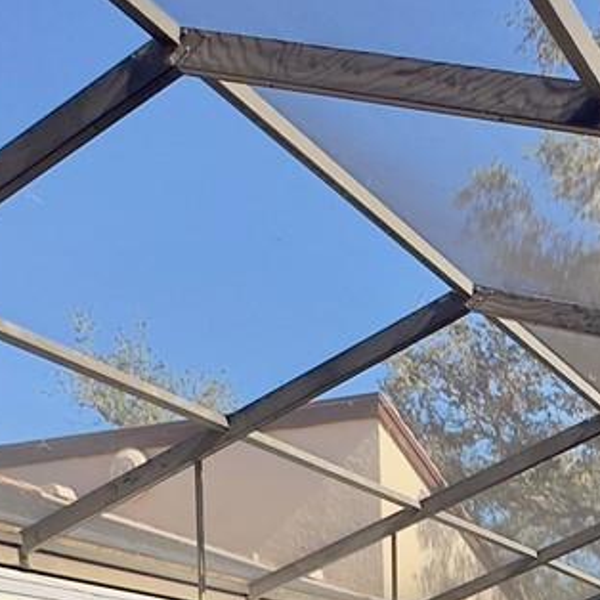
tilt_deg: -5.1
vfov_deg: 22.4
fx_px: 1235
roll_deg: +0.1
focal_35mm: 63
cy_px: 898
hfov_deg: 26.3
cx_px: 552
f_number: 2.2
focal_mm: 2.22
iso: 40
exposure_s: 1/363
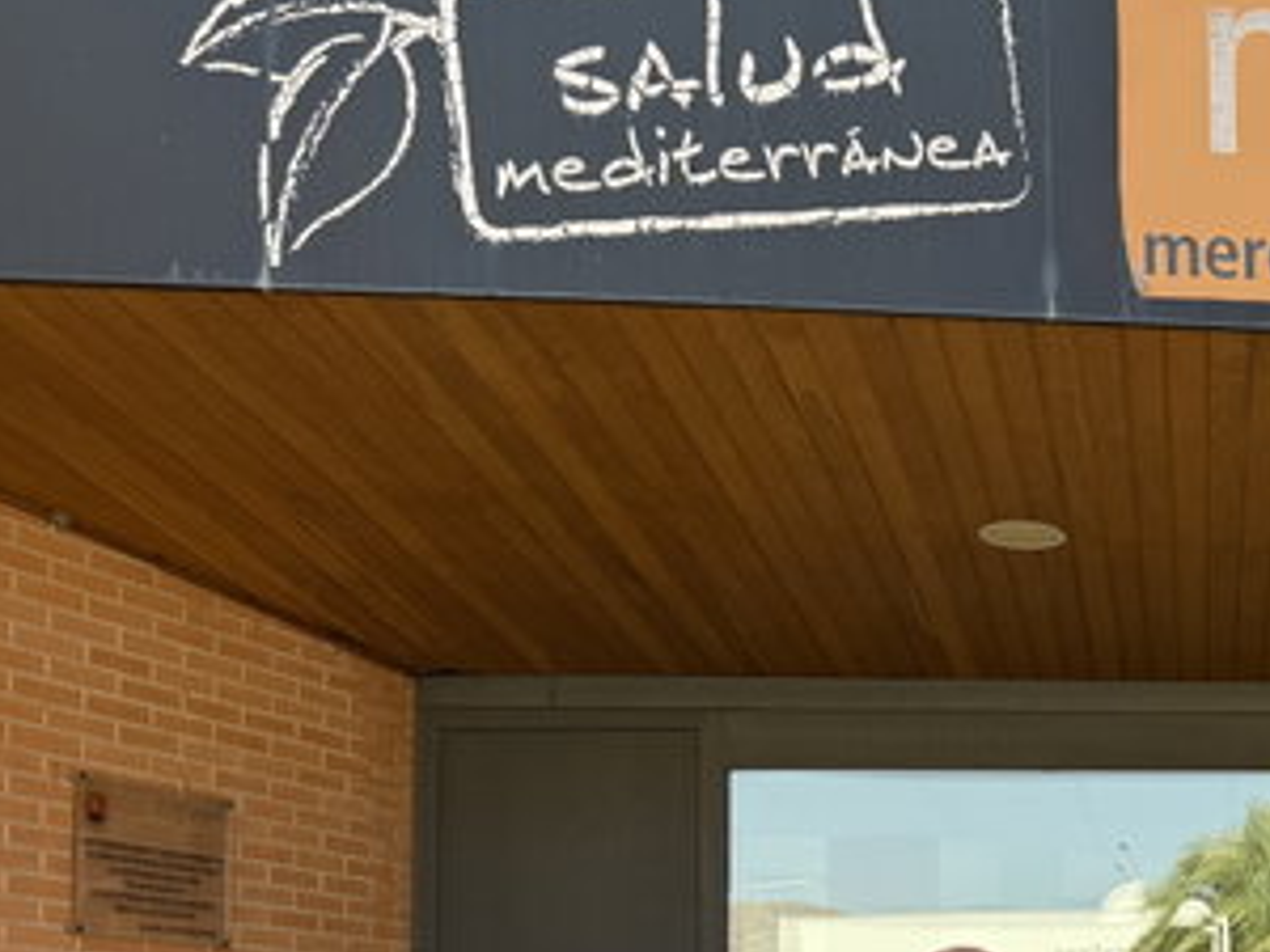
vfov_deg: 22.1
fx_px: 2348
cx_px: 1516
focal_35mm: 64
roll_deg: +1.5
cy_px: 944
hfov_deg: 26.9
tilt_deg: +5.4
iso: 80
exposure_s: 1/497
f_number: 1.78
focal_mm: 6.76
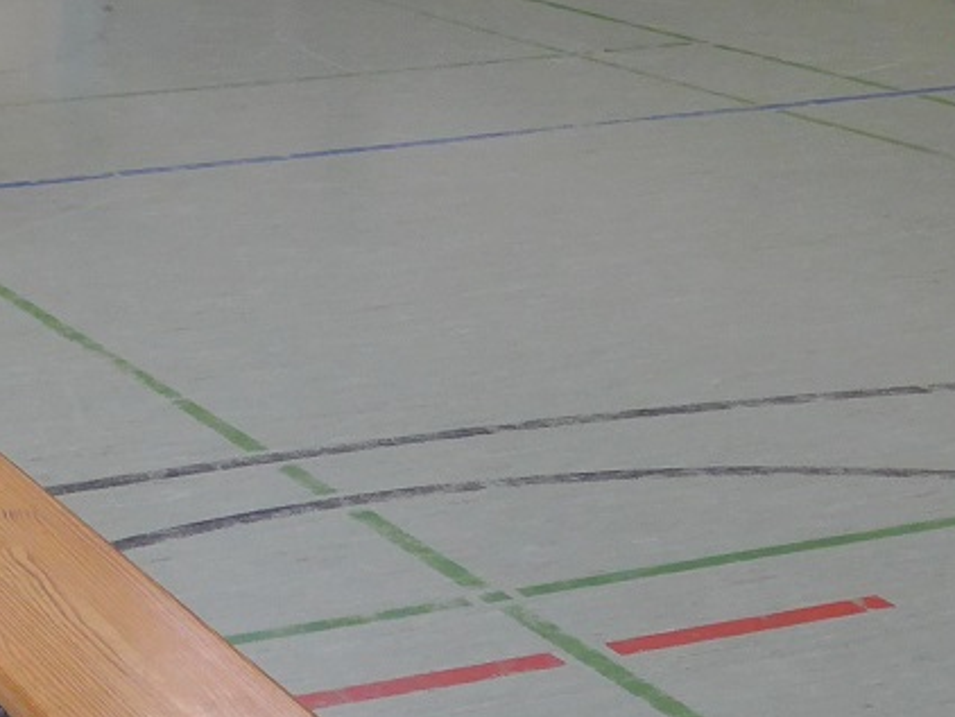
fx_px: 2843
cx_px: -115
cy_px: -33
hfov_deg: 18.3
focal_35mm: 103
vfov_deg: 14.1
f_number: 2
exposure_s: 1/125
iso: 250
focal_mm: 6
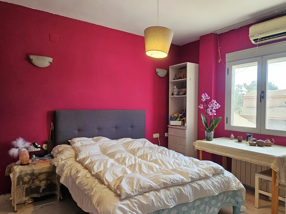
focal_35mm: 25
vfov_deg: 54.9
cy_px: 109
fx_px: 207
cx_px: 152
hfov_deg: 69.3
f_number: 1.8
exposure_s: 1/180
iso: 200
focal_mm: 5.4
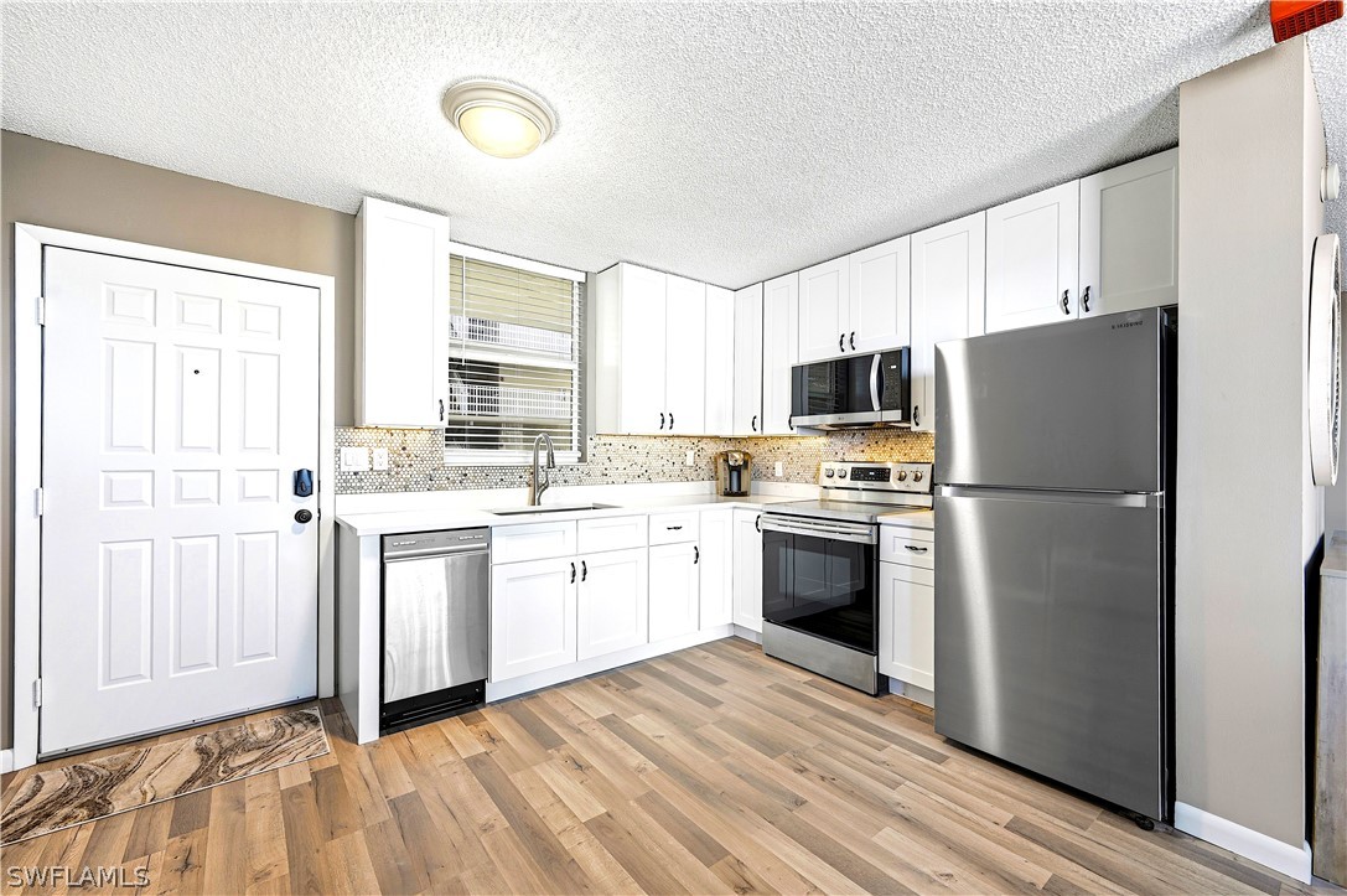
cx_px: 674
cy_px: 448
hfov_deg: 104.3
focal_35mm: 14
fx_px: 523
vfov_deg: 81.1
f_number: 8
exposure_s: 1/80
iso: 100
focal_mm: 14
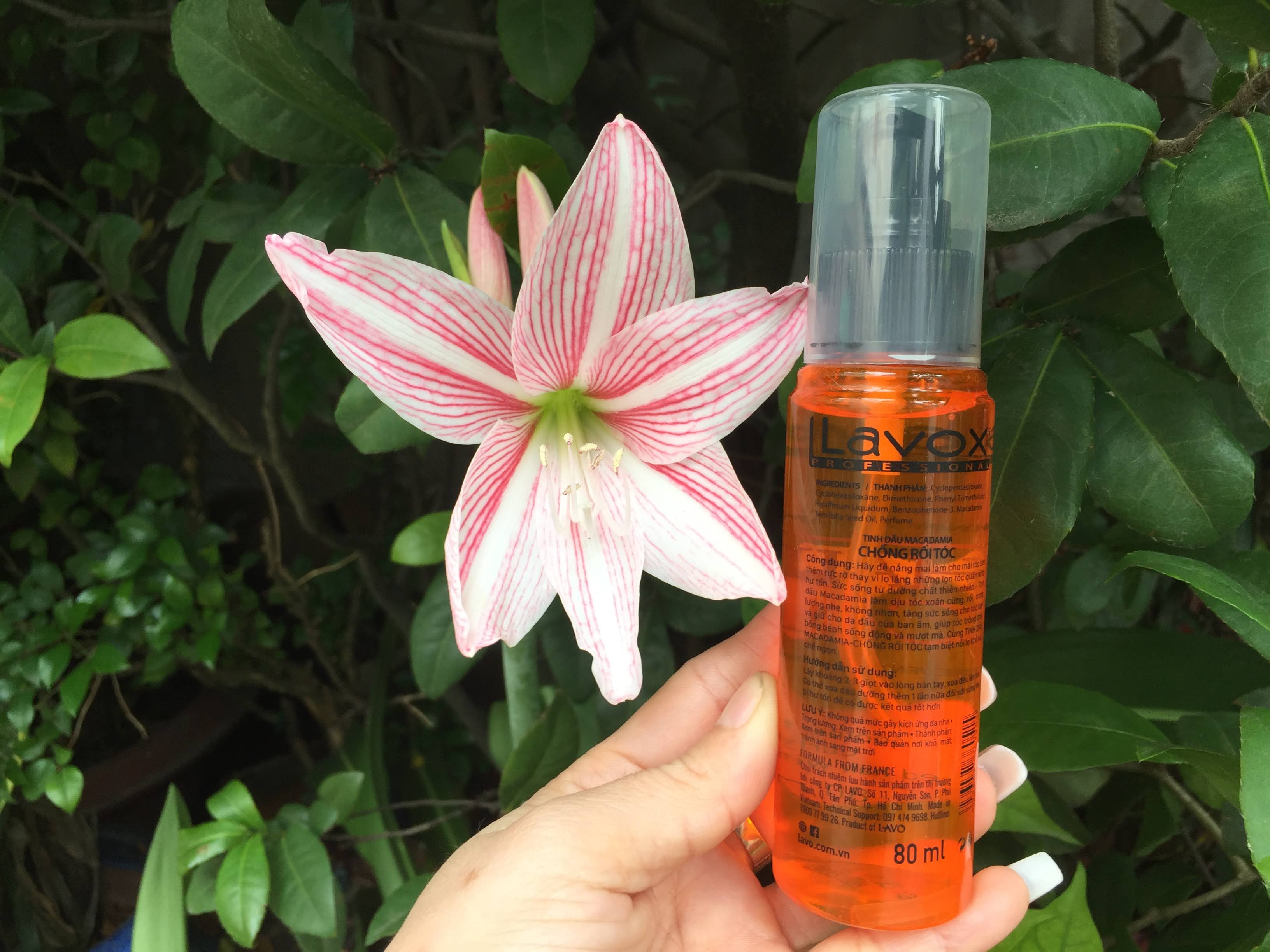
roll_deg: +2.0
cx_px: 635
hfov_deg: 61.7
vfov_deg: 48.2
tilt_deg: -13.4
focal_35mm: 29
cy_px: 476
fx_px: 1064
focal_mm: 4.15
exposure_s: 1/157
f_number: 2.2
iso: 32
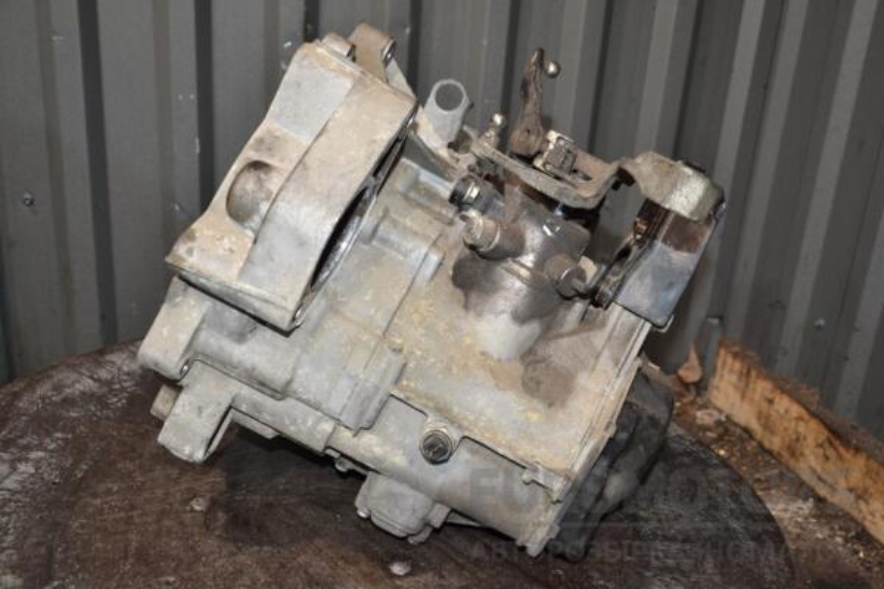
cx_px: 442
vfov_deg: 35.5
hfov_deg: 51.3
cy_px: 294
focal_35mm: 38
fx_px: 921
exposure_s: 1/60
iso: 800
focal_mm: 25
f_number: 5
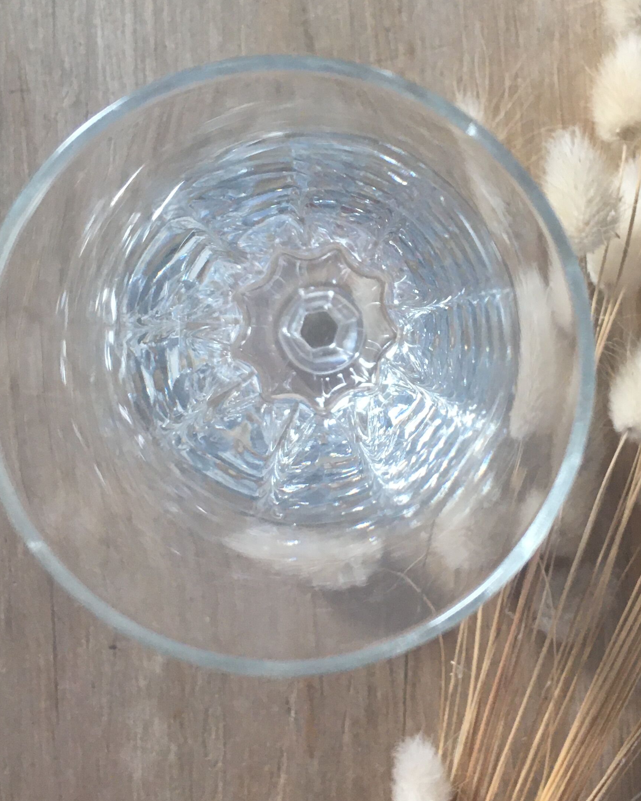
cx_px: 410
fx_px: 1257
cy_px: 318
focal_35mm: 53
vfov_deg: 35.2
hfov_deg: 28.5
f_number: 2.2
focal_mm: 4.15
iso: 50
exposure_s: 1/33
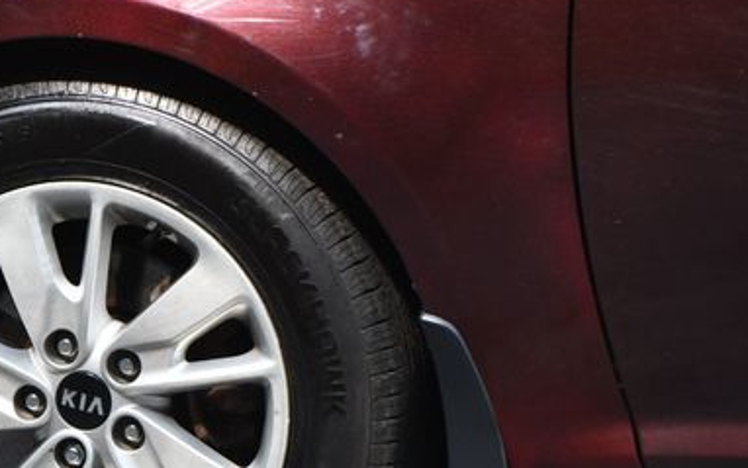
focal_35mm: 307
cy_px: 390
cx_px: 127
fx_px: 6260
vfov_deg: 4.3
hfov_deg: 6.8
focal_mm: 120
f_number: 5.6
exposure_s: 1/250
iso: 320
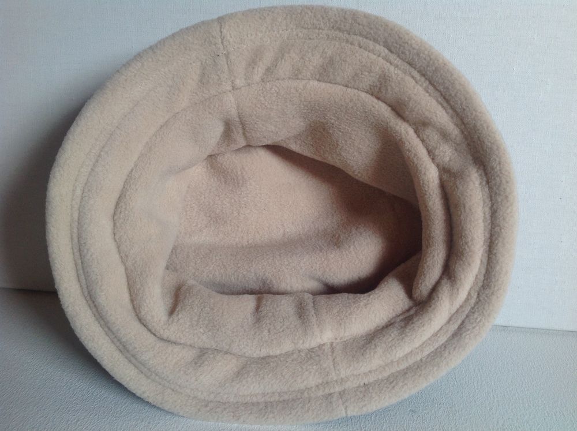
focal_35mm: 35
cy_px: 216
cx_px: 288
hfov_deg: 52.7
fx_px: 583
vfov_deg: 40.6
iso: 80
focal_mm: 4.28
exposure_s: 1/120
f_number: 2.4
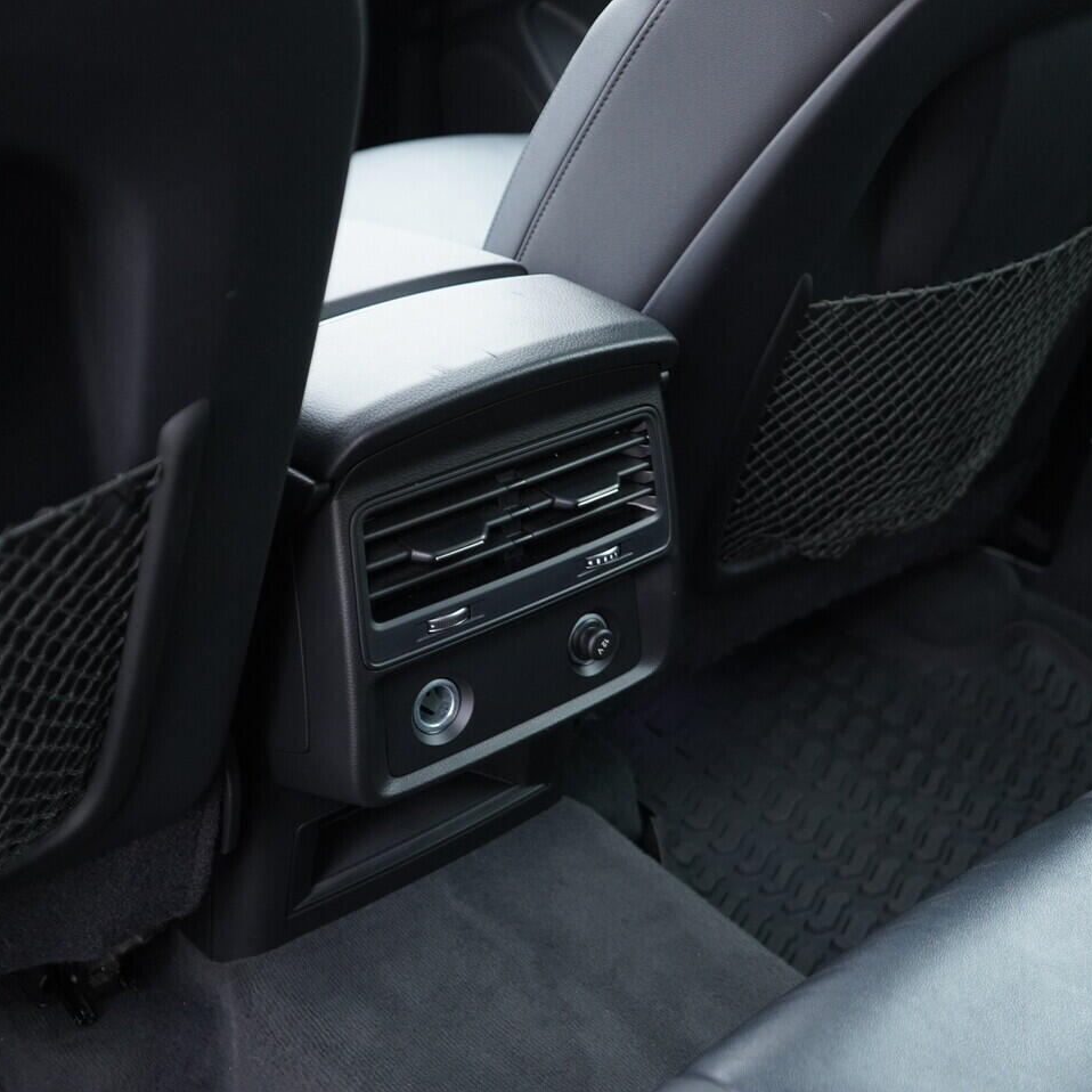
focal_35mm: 46
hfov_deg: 36.8
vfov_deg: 36.8
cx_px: 576
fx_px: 1642
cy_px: 546
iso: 800
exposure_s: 1/40
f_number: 2.8
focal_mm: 24
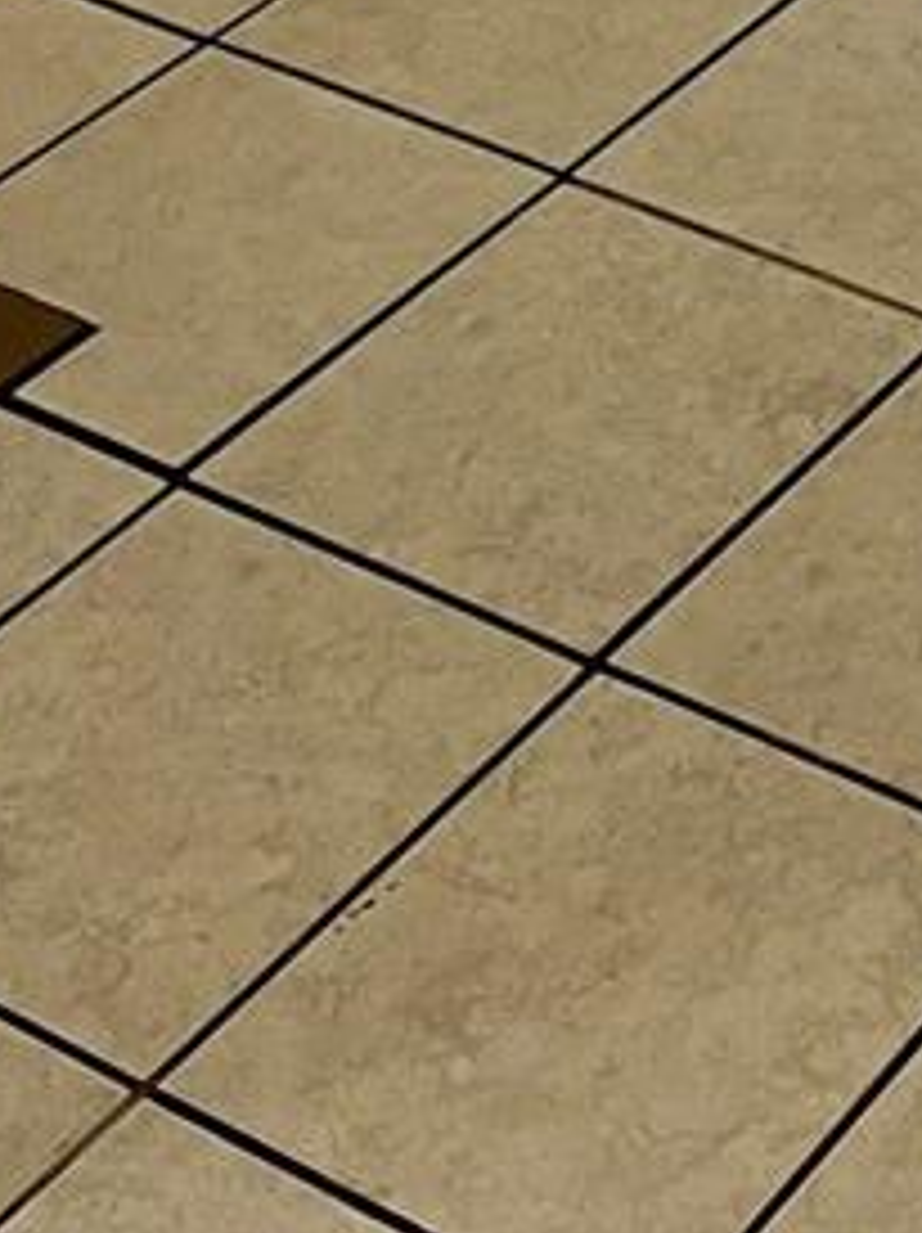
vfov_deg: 14.9
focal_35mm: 114
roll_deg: -0.4
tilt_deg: -18.9
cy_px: -1030
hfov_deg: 11.7
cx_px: 1817
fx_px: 4055
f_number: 1.6
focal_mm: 5.1
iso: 250
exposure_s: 1/60
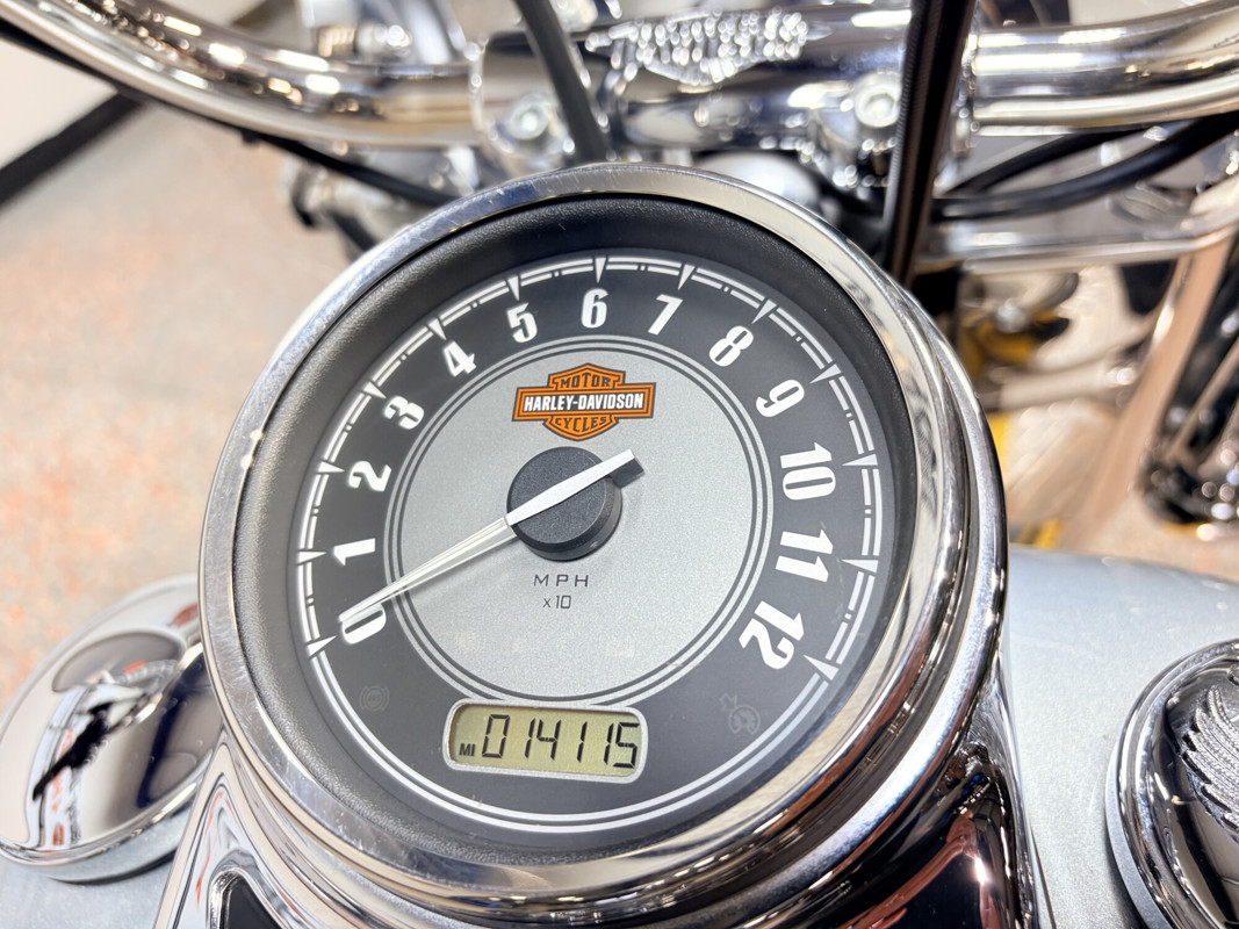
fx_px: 931
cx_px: 620
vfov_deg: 53.1
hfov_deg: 67.3
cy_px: 464
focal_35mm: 26
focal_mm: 5.96
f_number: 1.6
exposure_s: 1/175
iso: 64
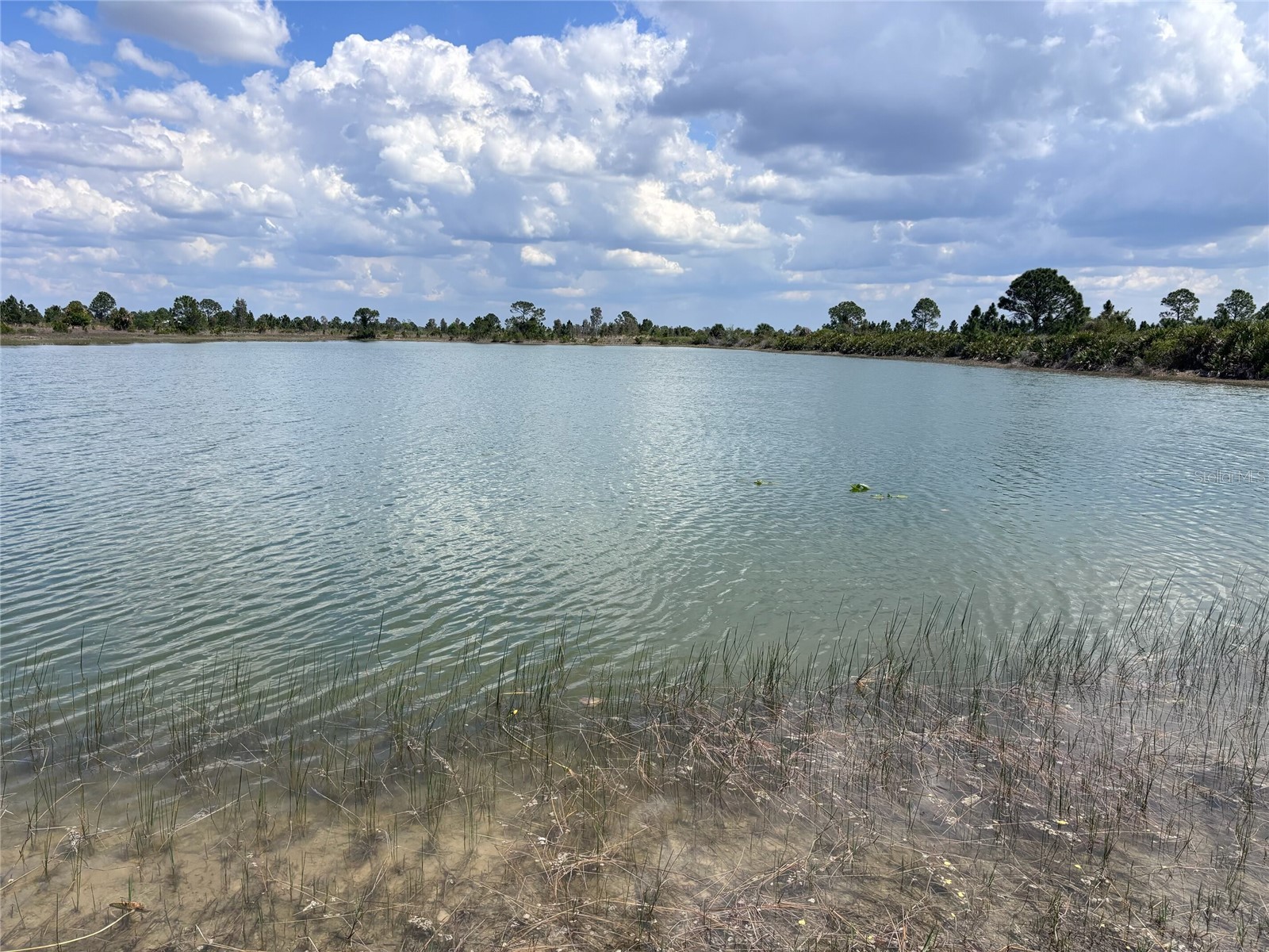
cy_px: 476
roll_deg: -0.5
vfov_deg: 53.1
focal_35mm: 26
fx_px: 953
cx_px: 634
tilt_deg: -7.8
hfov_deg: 67.3
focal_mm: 5.96
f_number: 1.6
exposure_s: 1/4854
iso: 50
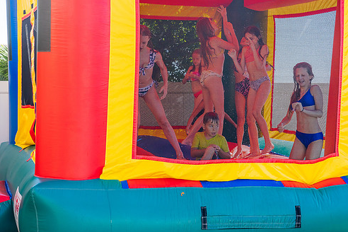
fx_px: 667
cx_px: 189
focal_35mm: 69
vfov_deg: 19.7
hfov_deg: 29.2
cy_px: 101
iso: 1000
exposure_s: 1/800
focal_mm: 57
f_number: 6.3
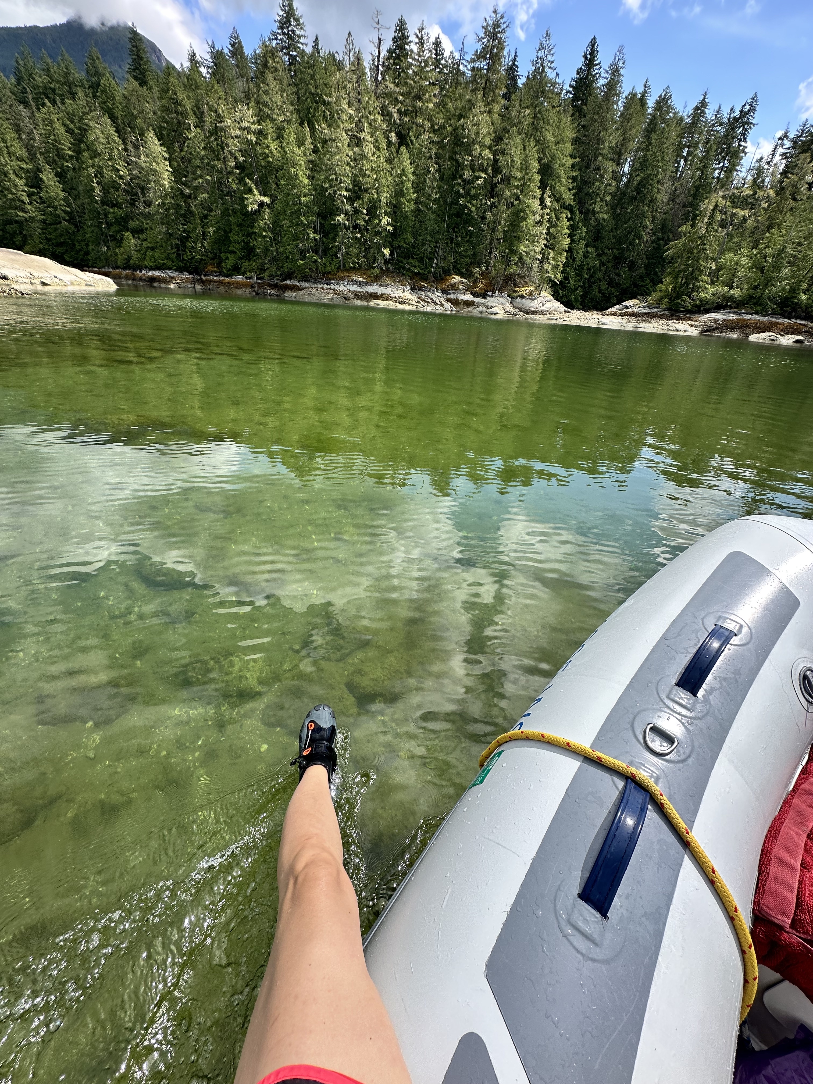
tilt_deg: -28.5
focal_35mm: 14
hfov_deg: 85.7
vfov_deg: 102.1
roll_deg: -6.6
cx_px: 406
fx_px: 438
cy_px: 542
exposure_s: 1/1006
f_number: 2.2
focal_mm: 2.22
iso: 40
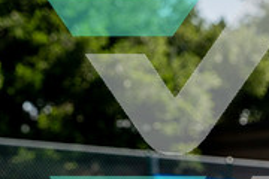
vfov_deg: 7.2
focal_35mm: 187
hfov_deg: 10.5
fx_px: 1397
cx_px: 430
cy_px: 256
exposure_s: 1/250
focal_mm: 58
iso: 100
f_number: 8
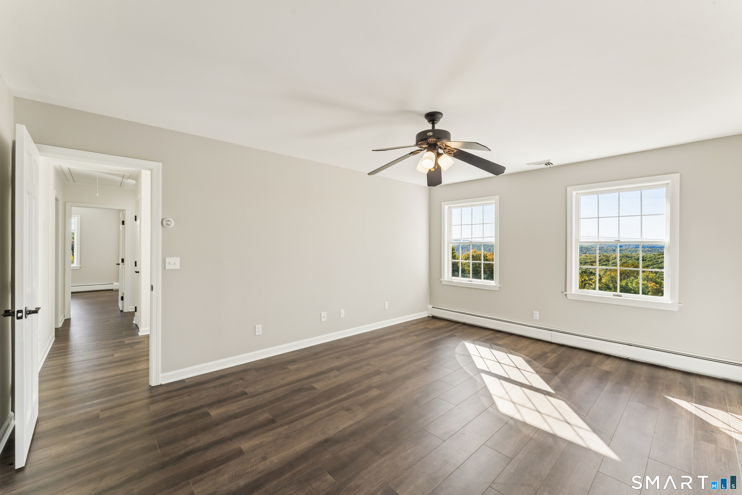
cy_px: 248
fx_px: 289
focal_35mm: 14
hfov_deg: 104.3
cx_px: 371
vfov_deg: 81.2
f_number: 13
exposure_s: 1/60
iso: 400
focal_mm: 14
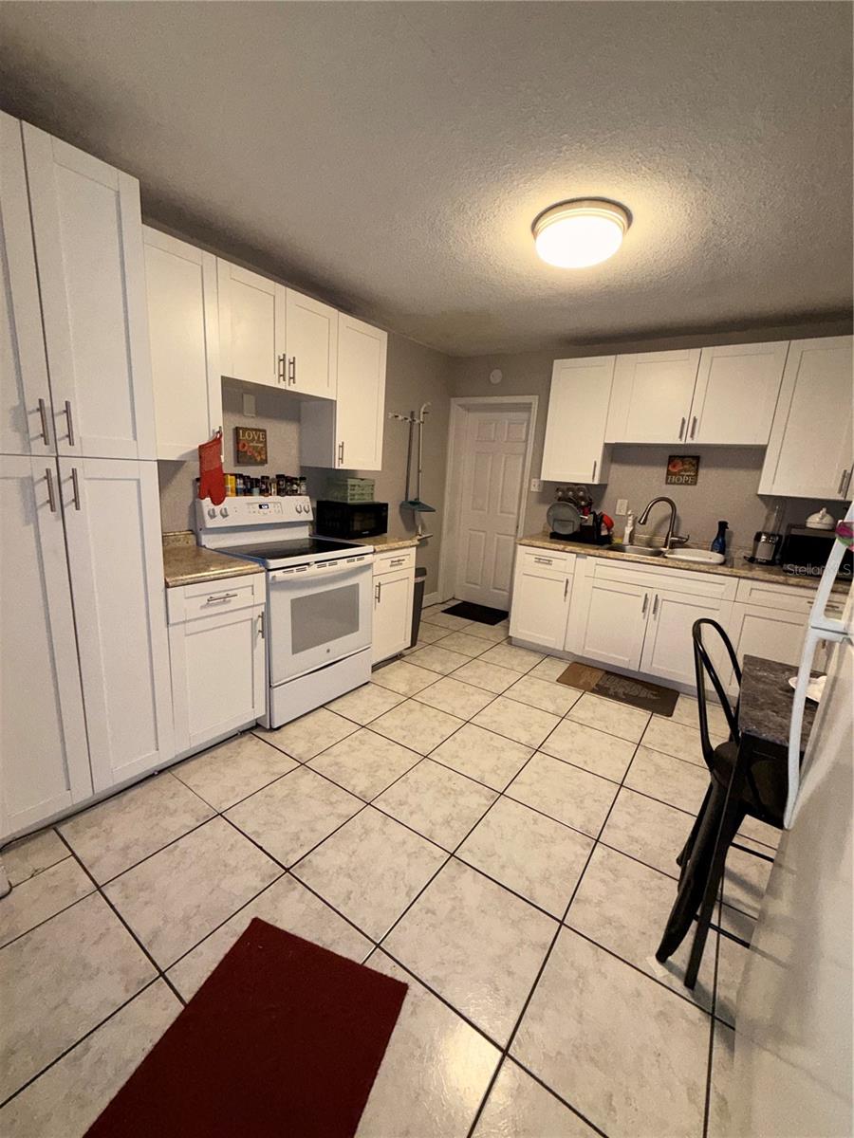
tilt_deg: -12.1
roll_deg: -3.7
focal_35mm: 14
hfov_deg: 85.7
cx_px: 427
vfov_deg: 102.1
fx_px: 461
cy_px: 569
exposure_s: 1/60
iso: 160
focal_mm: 2.22
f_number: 2.2
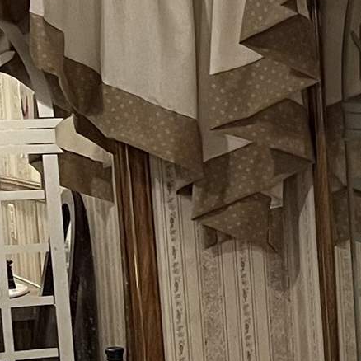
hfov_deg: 10.2
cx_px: 657
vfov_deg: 10.7
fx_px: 1900
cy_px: 435
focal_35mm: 161
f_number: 1.6
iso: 125
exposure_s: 1/60
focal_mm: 5.1
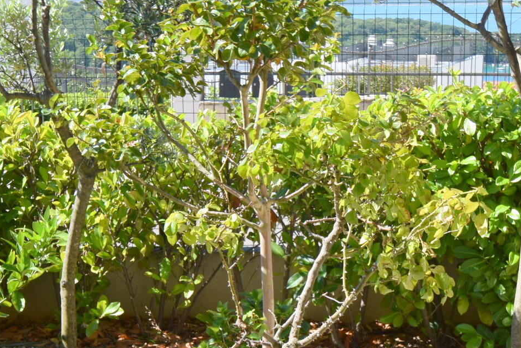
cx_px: 270
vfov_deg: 17.9
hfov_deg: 26.6
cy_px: 249
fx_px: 1100
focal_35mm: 76
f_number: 8
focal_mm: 20
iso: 220
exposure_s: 1/250
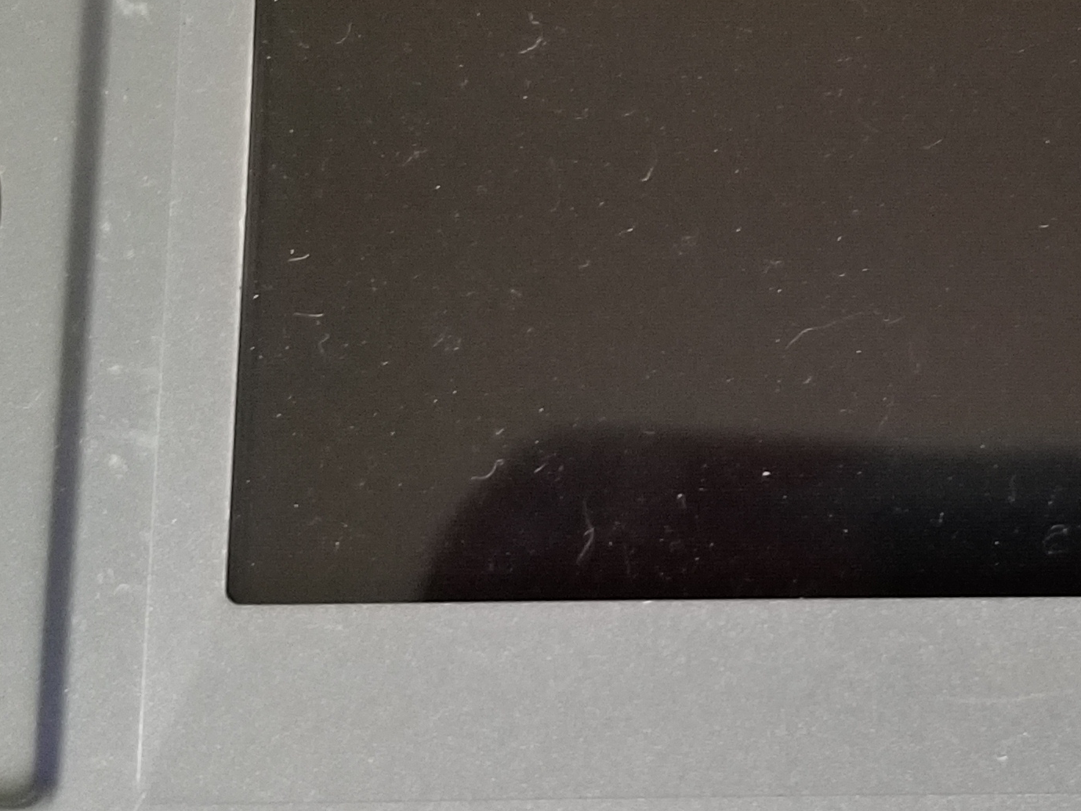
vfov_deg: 19.3
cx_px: 848
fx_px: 2374
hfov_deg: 25.3
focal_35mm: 76
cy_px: 222
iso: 640
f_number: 1.7
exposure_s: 1/30
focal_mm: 4.25
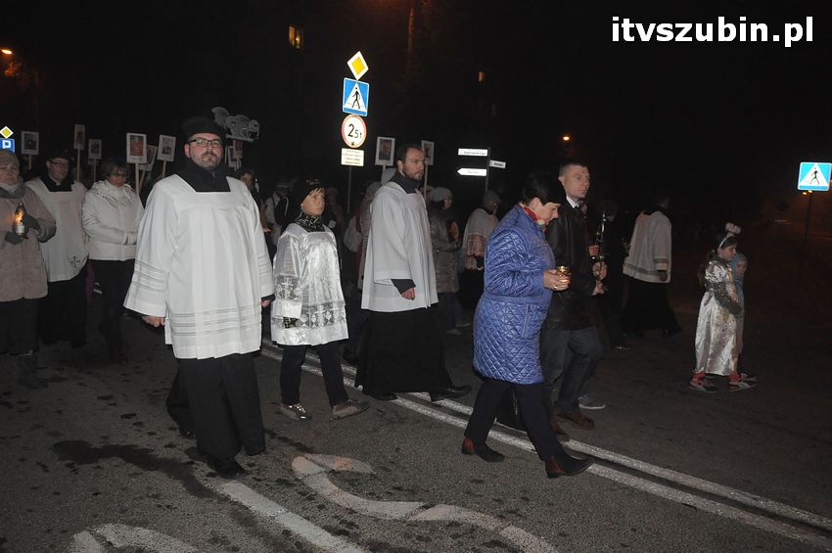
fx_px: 623
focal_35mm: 27
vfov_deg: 47.8
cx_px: 416
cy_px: 276
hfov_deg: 67.4
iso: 2000
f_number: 5
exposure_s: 1/60
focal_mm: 18
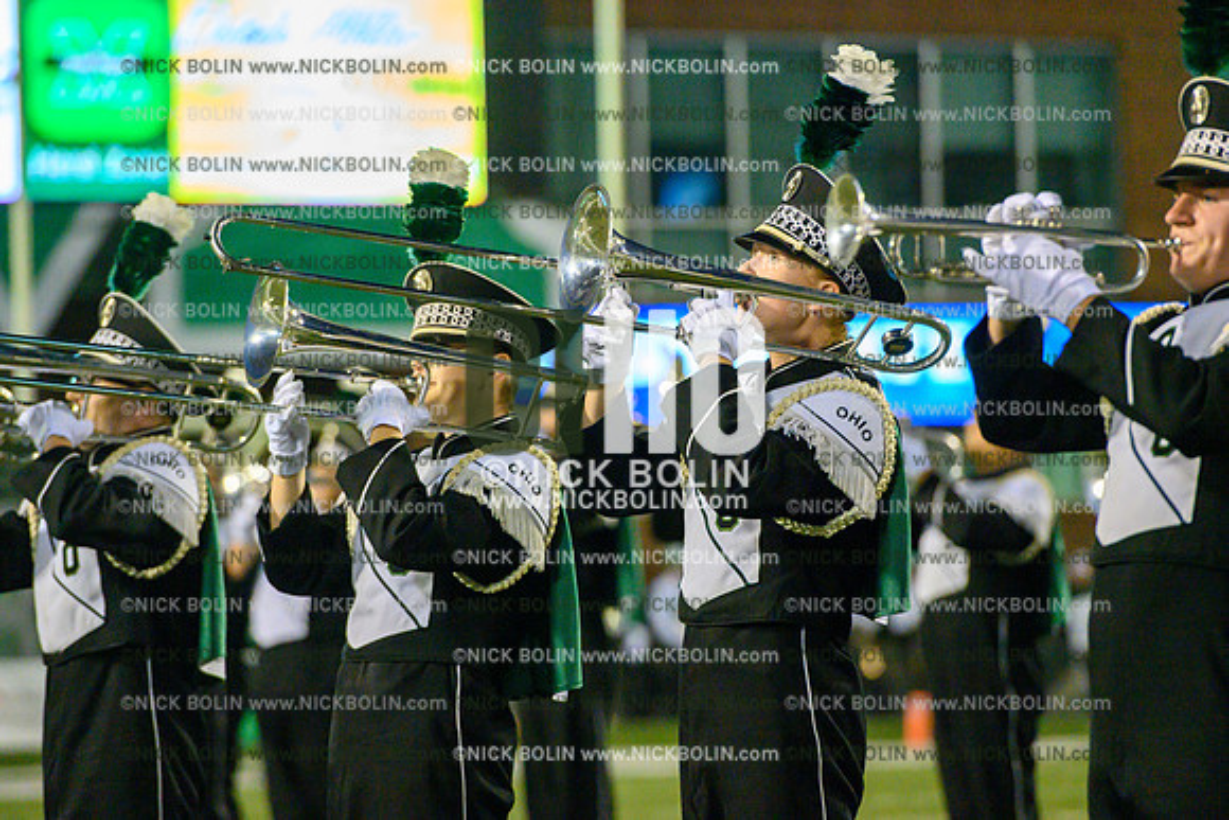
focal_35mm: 200
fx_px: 6829
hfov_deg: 10.3
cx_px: 614
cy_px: 410
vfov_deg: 6.9
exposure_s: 1/1600
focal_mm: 200
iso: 10000
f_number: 4
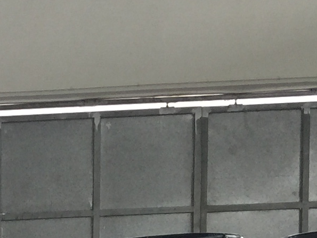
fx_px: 1456
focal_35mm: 159
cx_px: -436
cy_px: 533
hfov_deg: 10.7
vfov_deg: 8.6
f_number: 2.2
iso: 32
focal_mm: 4.15
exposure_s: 1/33
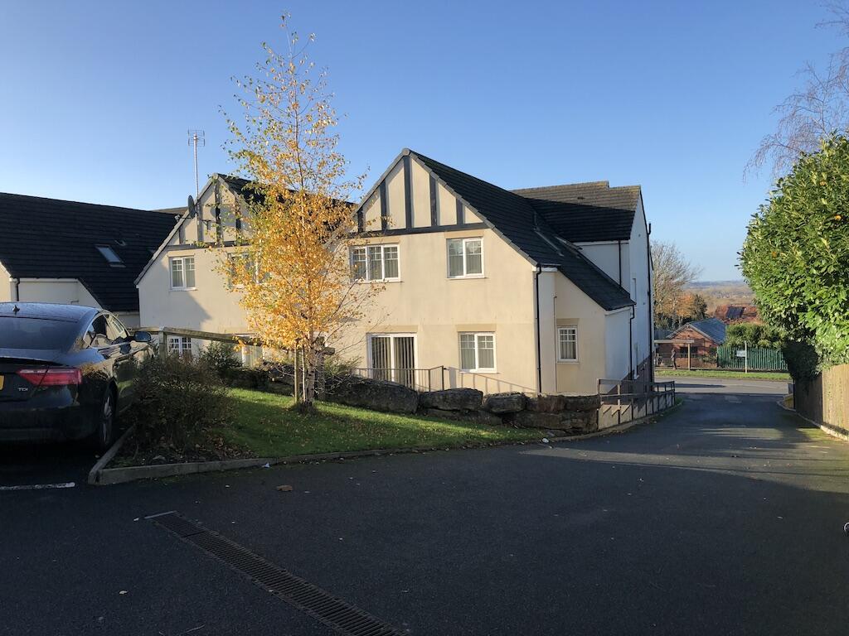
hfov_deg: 61.7
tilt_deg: -2.0
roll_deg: +1.9
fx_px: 711
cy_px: 318
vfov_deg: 48.2
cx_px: 424
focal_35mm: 29
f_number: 1.8
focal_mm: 3.99
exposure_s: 1/960
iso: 20
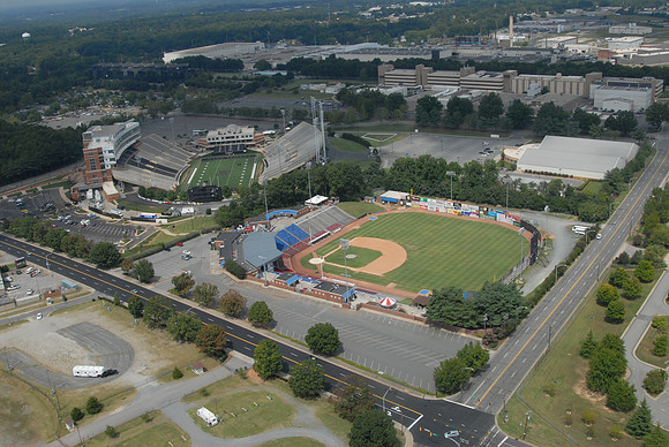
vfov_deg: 37.0
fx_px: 670
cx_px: 334
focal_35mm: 36
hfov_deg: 53.1
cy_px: 224
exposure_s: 1/640
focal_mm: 24
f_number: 13
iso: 400
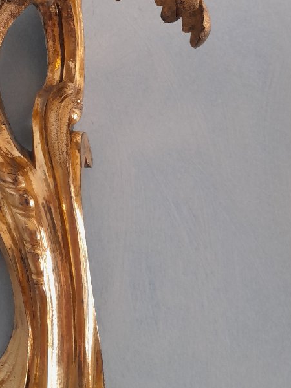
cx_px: 52
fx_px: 583
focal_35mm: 52
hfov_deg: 27.4
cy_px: 56
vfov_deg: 35.2
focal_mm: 4
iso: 200
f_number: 1.8
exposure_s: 1/60
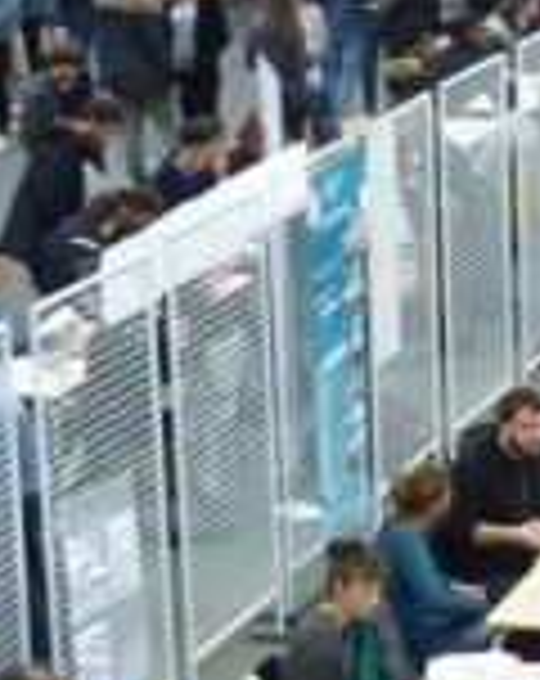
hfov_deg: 9.1
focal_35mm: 166
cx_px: 774
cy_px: 387
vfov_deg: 11.6
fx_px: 3330
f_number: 3.3
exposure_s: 1/30
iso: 250
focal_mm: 4.1
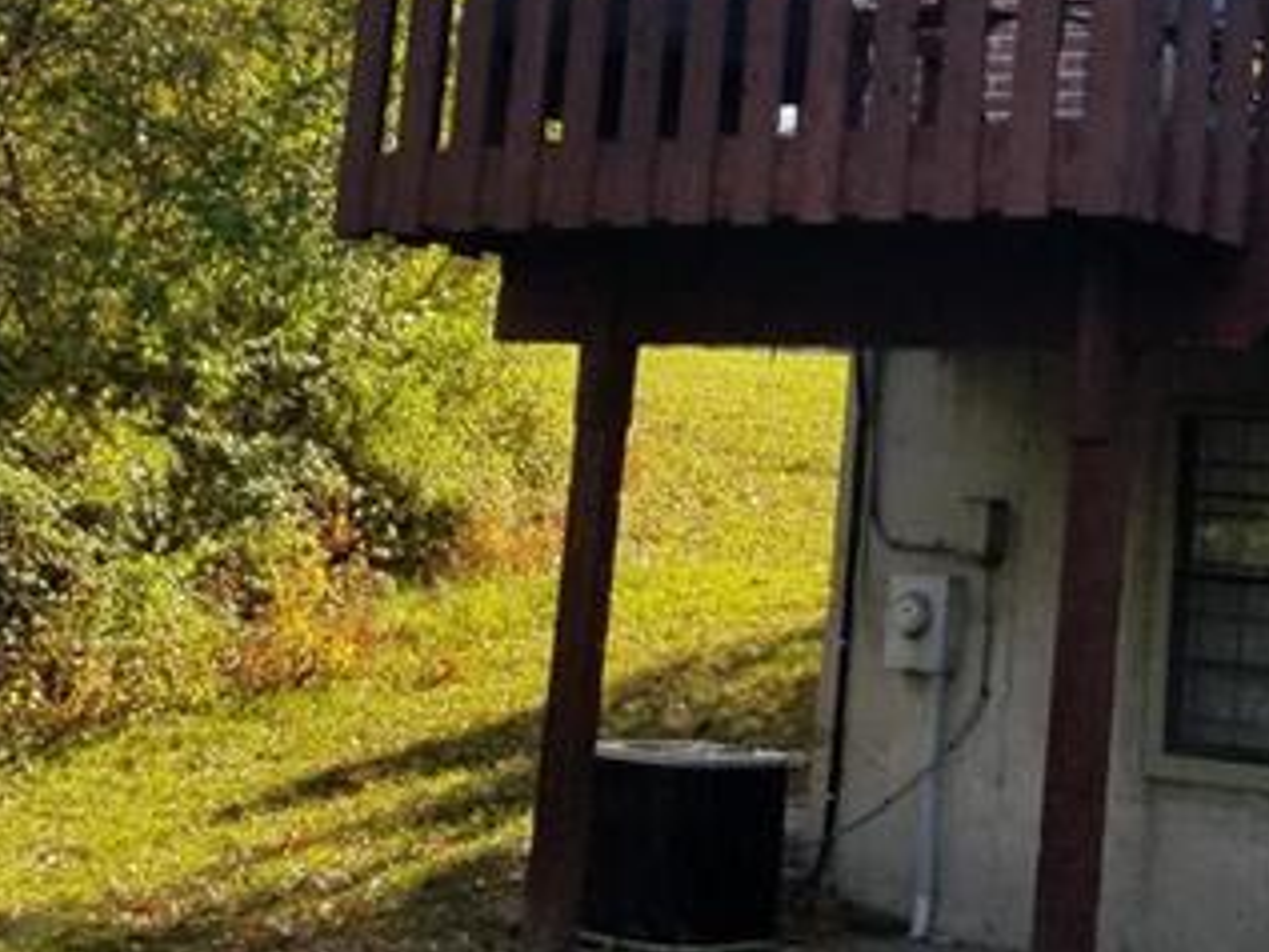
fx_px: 3081
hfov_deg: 23.1
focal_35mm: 84
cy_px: 4
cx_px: 885
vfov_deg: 17.2
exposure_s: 1/1285
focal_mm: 4.25
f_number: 1.7
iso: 50
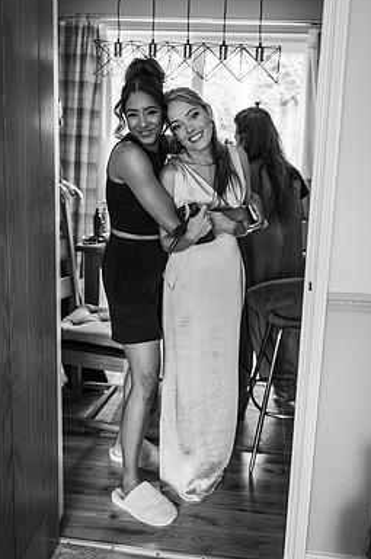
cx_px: 186
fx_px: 635
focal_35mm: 41
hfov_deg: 32.5
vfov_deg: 47.4
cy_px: 247
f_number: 1.8
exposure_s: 1/200
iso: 560
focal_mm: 35
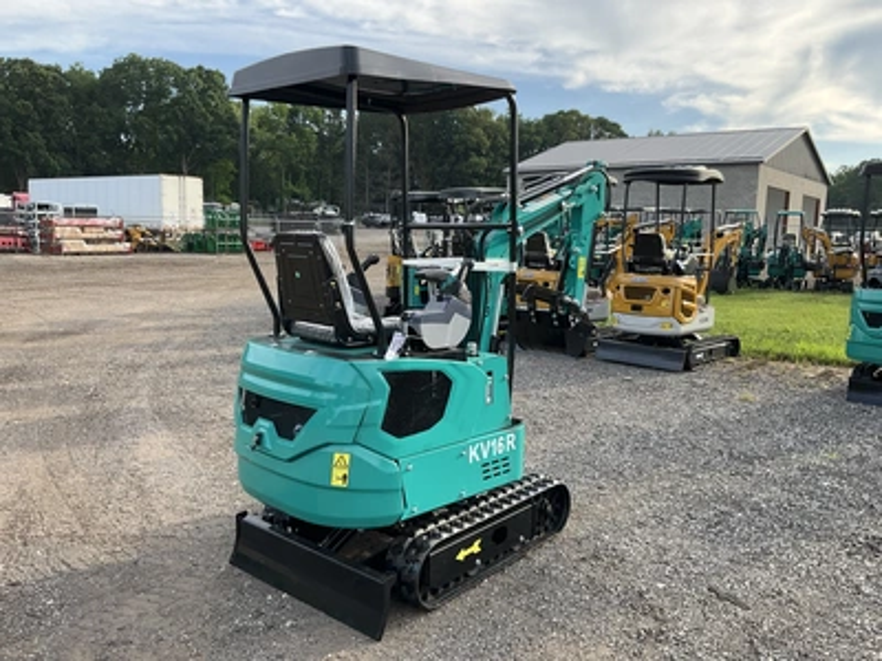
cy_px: 330
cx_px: 441
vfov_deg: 48.2
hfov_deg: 61.7
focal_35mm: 29
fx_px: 739
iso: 25
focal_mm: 3
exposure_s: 1/419
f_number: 1.8
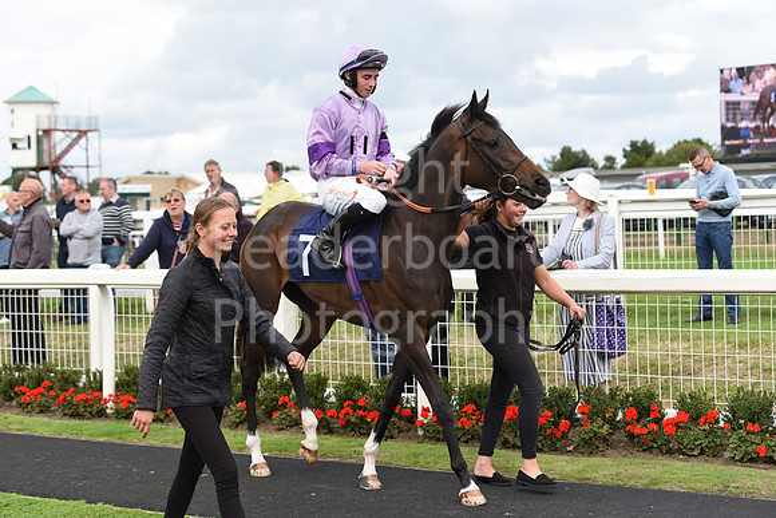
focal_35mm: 75
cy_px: 259
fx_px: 1617
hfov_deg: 27.0
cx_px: 388
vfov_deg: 18.2
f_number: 4.5
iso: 1000
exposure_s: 1/2500
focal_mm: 75
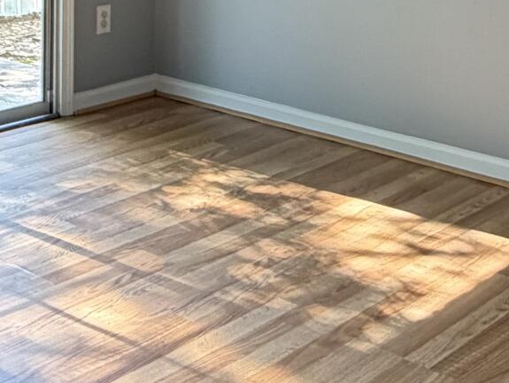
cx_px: 209
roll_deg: +0.0
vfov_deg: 17.9
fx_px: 1074
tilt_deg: +1.6
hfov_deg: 26.6
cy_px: -202
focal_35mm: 73
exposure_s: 1/120
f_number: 2.2
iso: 125
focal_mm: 2.22
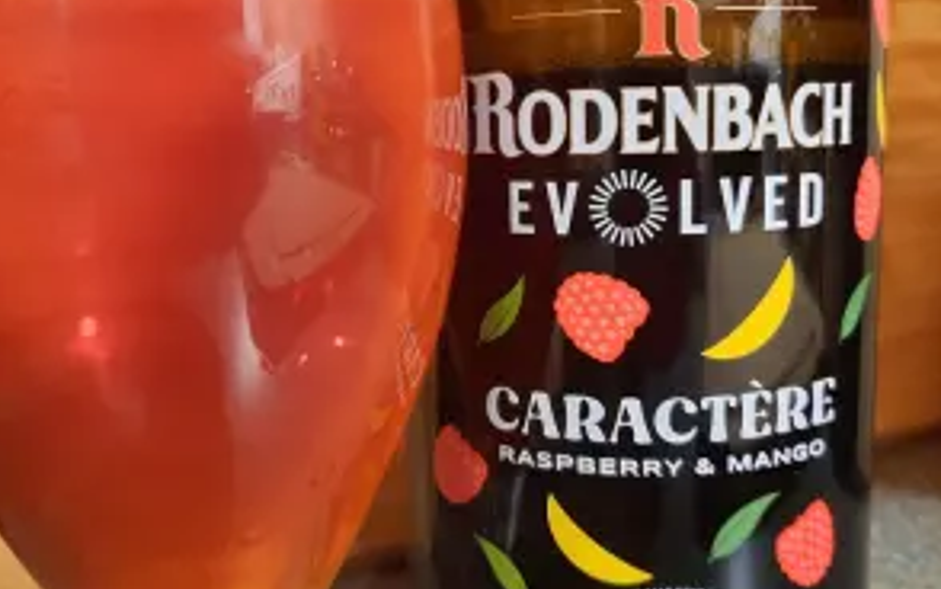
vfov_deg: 35.3
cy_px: 246
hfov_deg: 54.0
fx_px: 924
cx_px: 467
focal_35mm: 36
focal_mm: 4.6
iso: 400
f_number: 2
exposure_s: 1/24
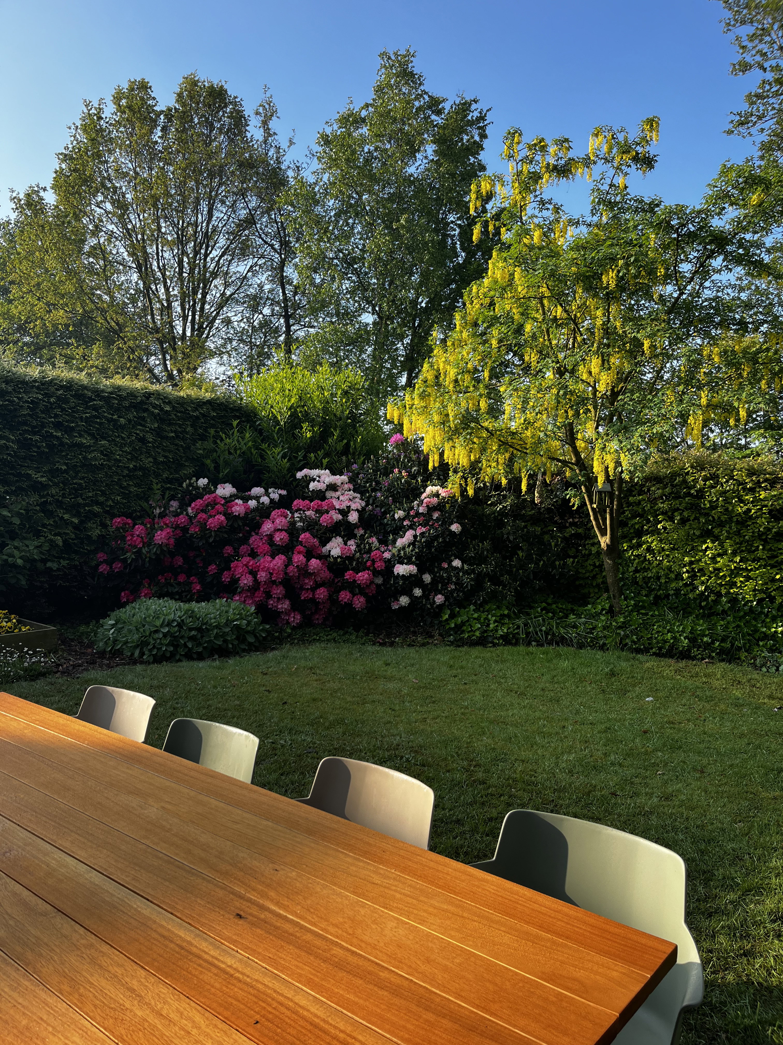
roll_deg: -0.4
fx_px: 784
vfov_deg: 67.3
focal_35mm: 26
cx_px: 392
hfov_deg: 53.1
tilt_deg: -3.6
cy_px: 522
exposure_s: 1/935
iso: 50
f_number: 1.6
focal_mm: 5.1
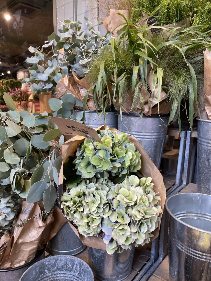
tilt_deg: -7.3
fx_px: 211
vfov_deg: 67.3
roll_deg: +0.8
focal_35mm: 26
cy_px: 140
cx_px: 106
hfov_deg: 53.1
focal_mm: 4.2
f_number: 1.6
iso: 50
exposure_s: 1/100
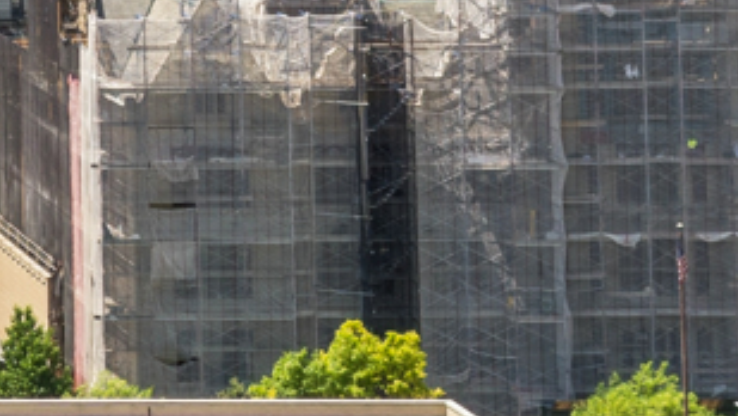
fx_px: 3954
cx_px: -1032
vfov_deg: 5.8
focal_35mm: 202
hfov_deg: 9.5
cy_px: -619
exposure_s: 1/160
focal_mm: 31
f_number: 14
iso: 250
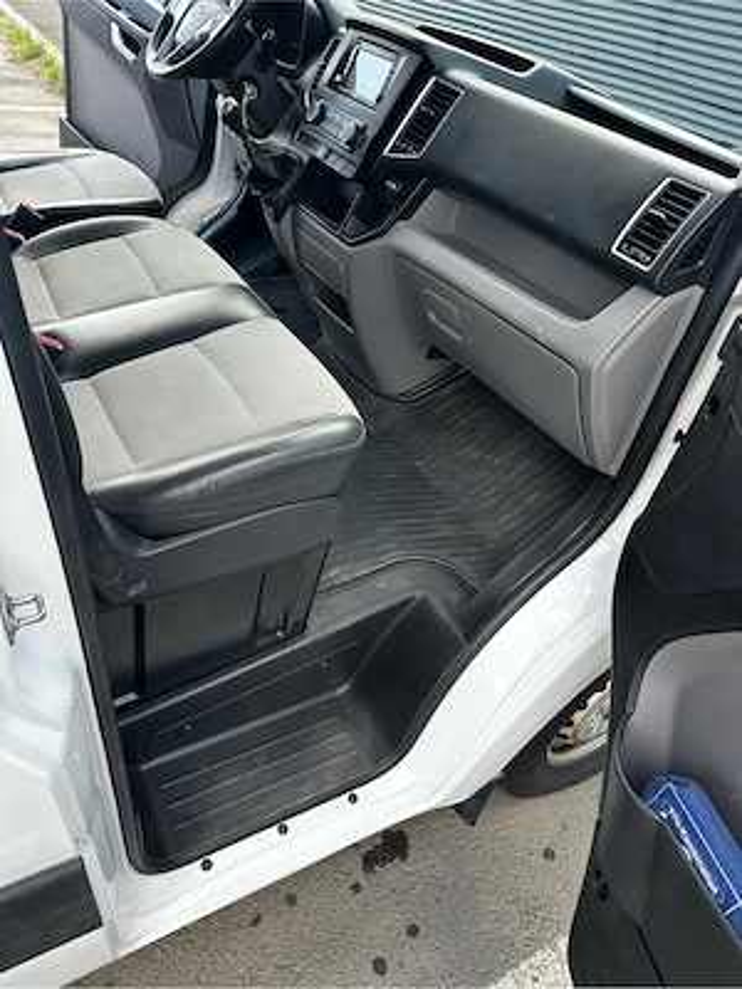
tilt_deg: -37.7
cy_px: 494
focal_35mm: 24
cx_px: 371
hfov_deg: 56.8
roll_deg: -10.4
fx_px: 686
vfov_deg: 71.6
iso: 80
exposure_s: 1/304
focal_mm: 6.86
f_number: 1.78
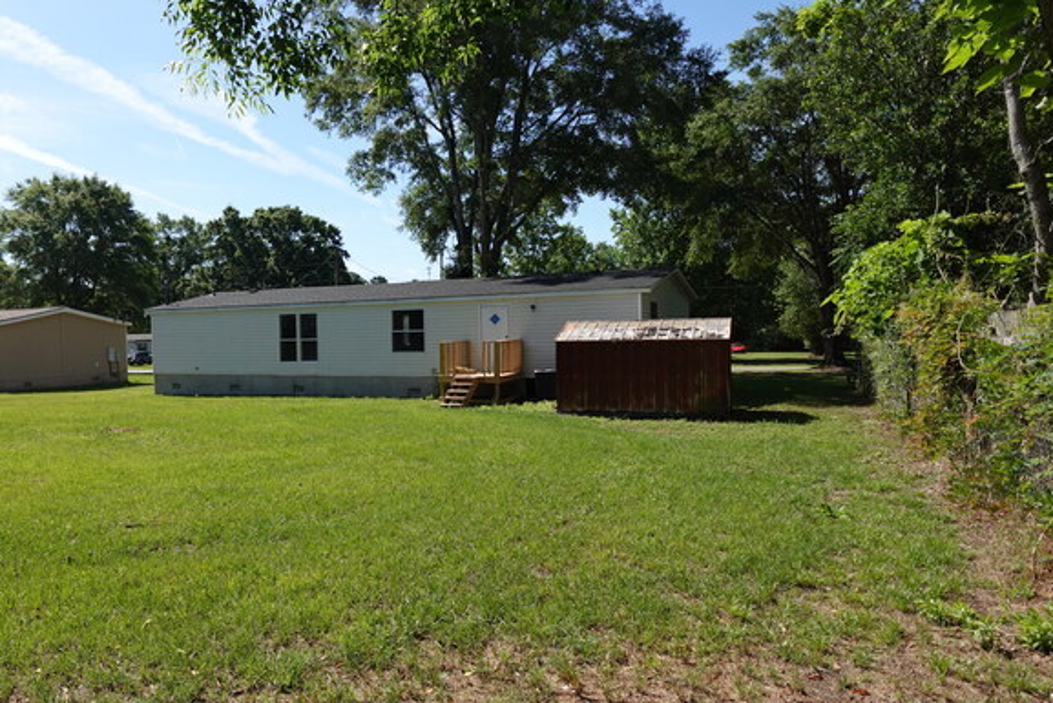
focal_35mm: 26
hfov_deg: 68.2
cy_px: 356
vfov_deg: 49.6
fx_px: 761
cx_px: 389
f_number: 2
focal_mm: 7.6
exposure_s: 1/3200
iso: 125
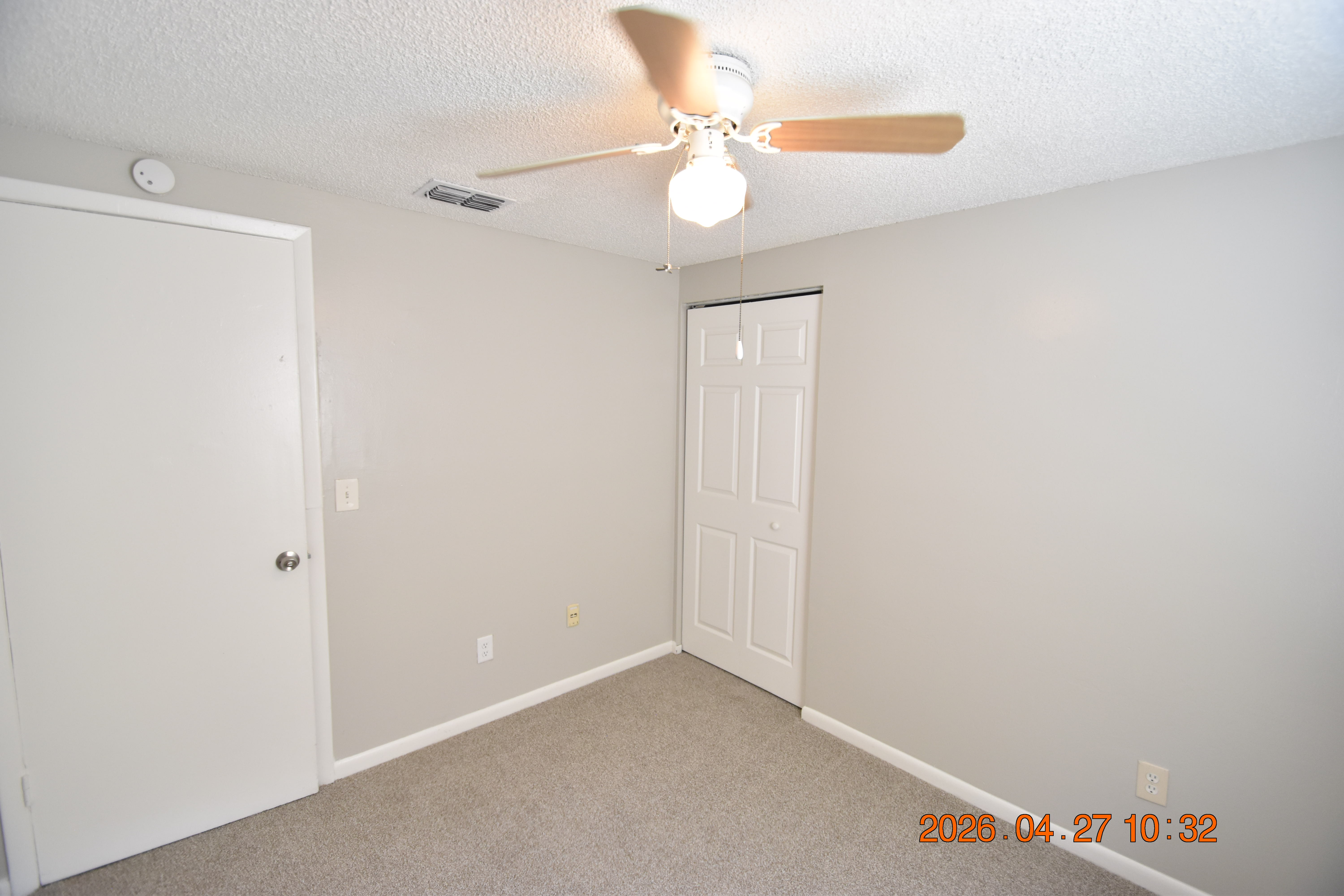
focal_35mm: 15
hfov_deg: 100.4
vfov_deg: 77.3
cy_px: 448
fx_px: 560
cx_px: 672
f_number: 3.5
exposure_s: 1/125
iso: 800
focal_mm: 10
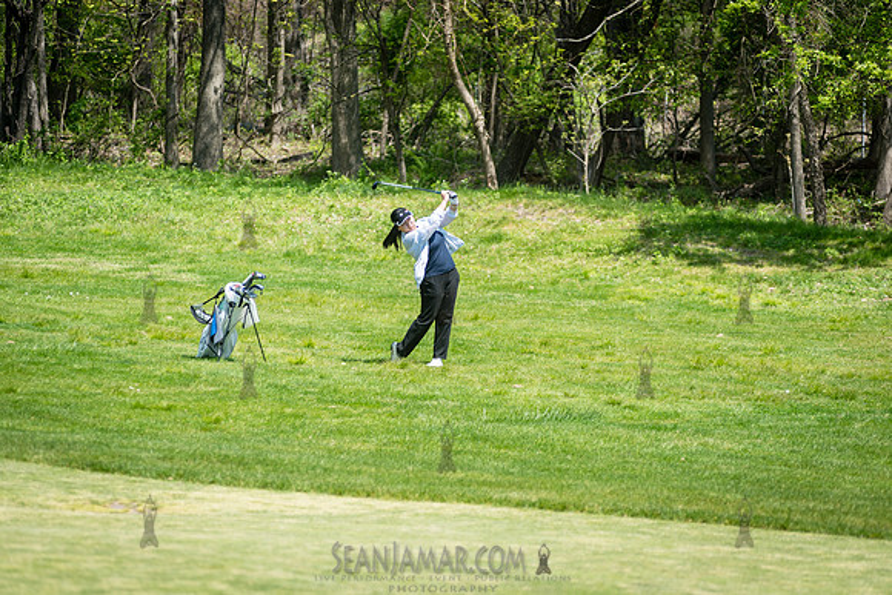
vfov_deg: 6.9
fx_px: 4956
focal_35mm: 200
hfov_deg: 10.3
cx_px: 446
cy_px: 298
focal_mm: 200
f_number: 3.5
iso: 100
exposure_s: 1/640
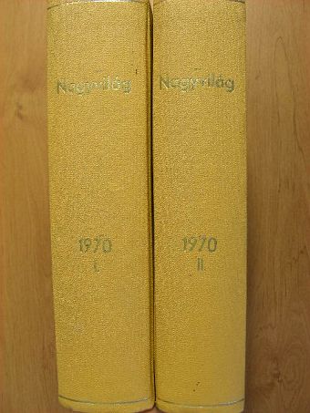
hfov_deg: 35.2
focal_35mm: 41
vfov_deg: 45.8
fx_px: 489
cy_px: 206
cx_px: 155
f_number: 3.5
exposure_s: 1/29.8
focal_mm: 6.8
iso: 88
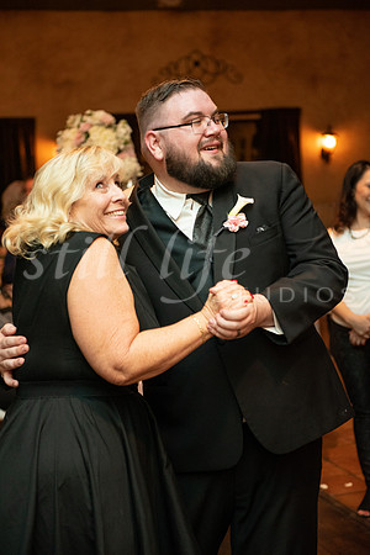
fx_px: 1079
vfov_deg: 28.8
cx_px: 185
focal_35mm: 70
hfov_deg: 19.5
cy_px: 278
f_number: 3.2
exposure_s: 1/125
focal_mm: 70
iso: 3200
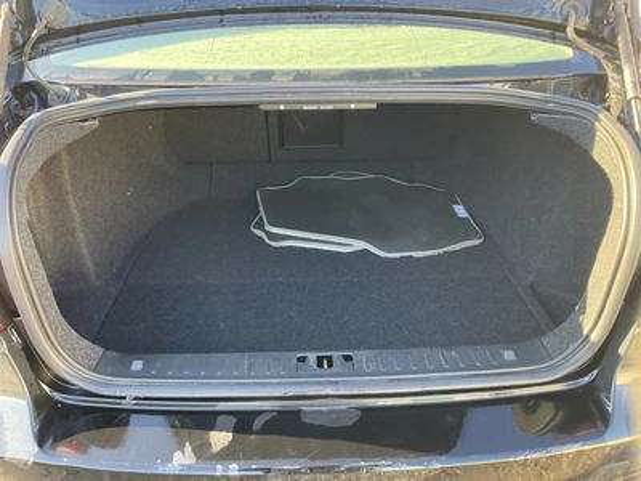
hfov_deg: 61.7
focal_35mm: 29
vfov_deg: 48.2
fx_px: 537
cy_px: 240
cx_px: 320
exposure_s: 1/89
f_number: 1.8
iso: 64
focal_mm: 3
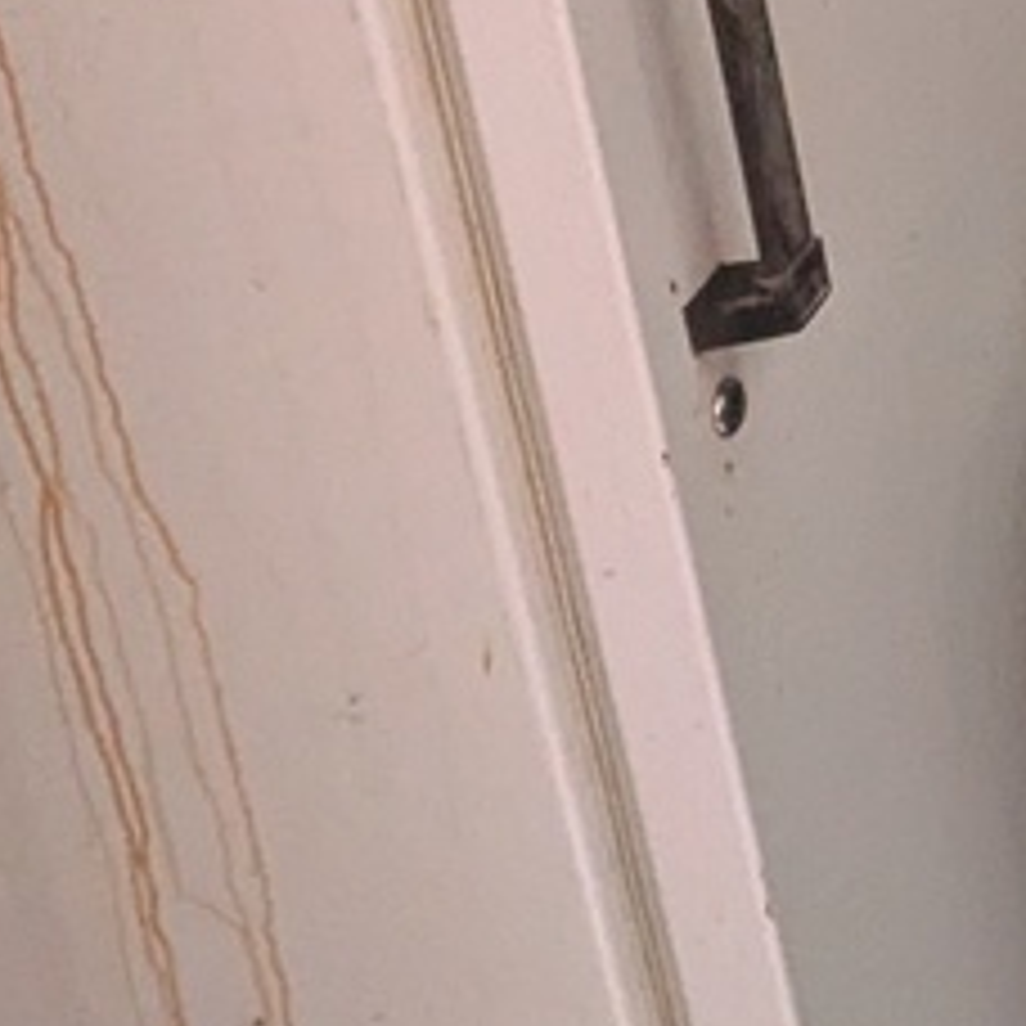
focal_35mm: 78
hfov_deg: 15.0
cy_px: -441
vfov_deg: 19.7
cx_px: 2367
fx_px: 2616
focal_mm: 1.85
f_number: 2.2
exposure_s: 1/25.6
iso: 414
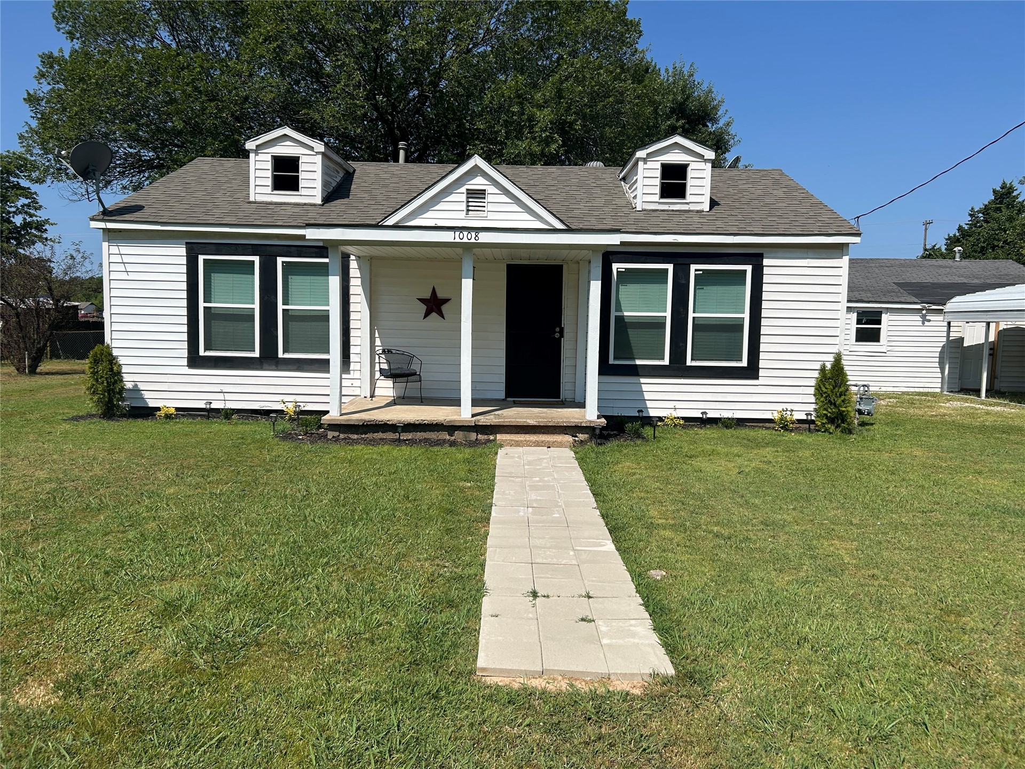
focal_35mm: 26
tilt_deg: -4.4
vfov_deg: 53.1
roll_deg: -0.2
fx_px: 770
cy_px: 384
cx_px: 512
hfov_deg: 67.3
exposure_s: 1/6579
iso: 50
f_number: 1.5
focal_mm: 5.7
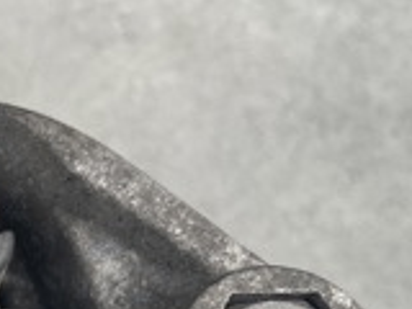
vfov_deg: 13.2
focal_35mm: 104
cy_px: 509
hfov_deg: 16.8
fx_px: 1238
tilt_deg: -78.5
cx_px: -239
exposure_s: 1/220
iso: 40
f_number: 1.6
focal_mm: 5.1
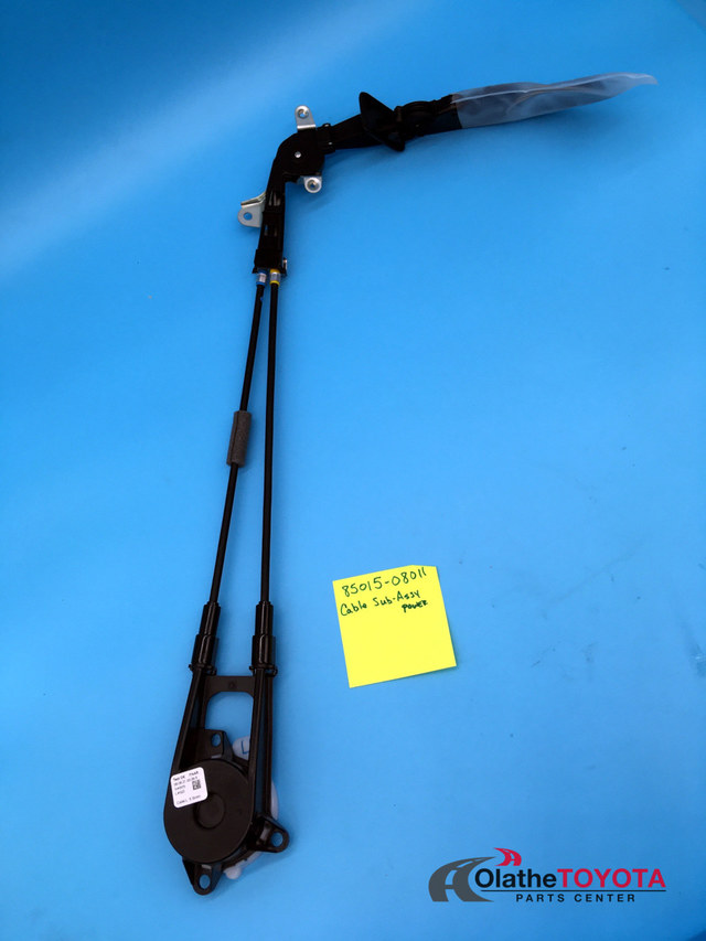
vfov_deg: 61.7
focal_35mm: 29
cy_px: 470
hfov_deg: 48.2
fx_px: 788
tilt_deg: -67.8
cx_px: 353
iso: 40
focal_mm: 4.15
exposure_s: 1/120
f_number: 2.2
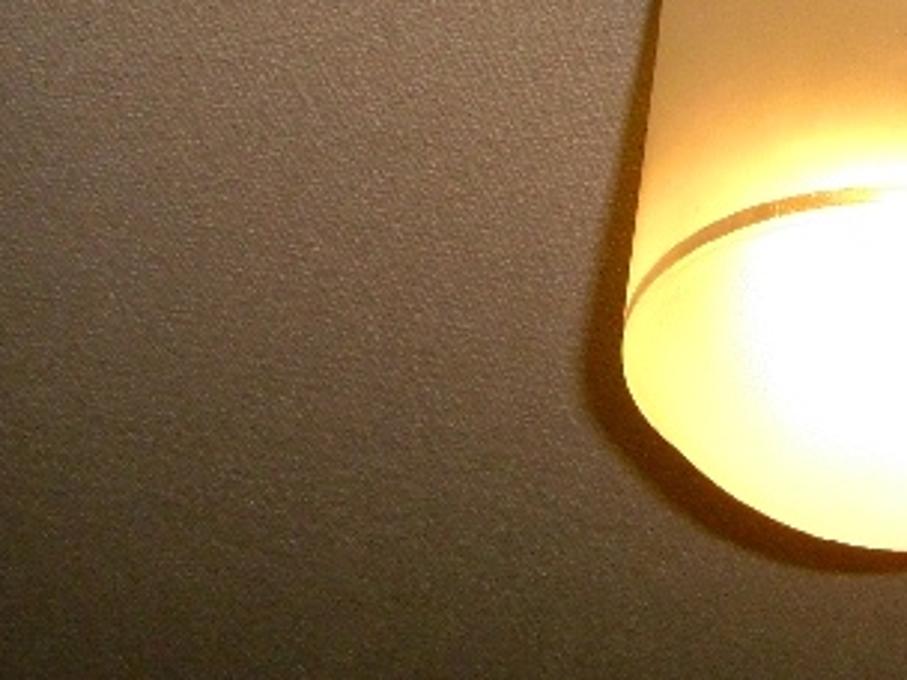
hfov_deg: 19.1
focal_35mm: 100
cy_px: 92
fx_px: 2620
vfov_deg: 14.7
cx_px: 919
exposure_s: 1/160
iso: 200
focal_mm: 6.3
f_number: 3.4
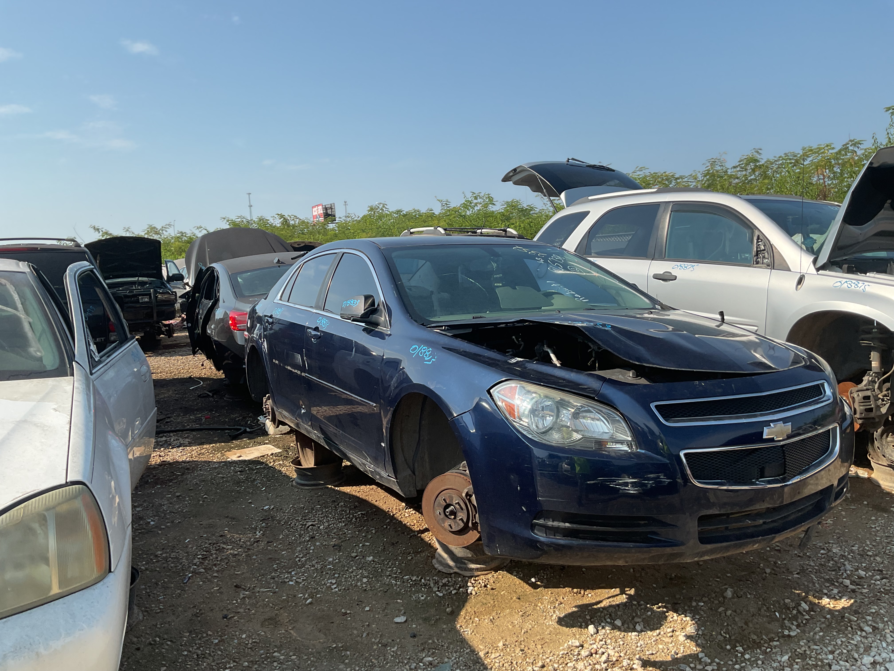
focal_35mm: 29
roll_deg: +5.8
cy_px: 336
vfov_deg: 48.2
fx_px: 749
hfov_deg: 61.7
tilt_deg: -3.5
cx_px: 447
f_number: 1.8
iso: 16
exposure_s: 1/1577
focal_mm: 3
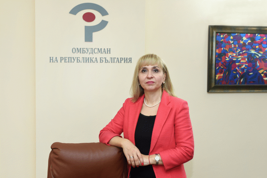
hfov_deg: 41.1
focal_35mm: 48
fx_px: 356
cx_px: 134
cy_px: 89
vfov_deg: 28.1
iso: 1000
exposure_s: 1/160
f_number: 5.6
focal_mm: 48
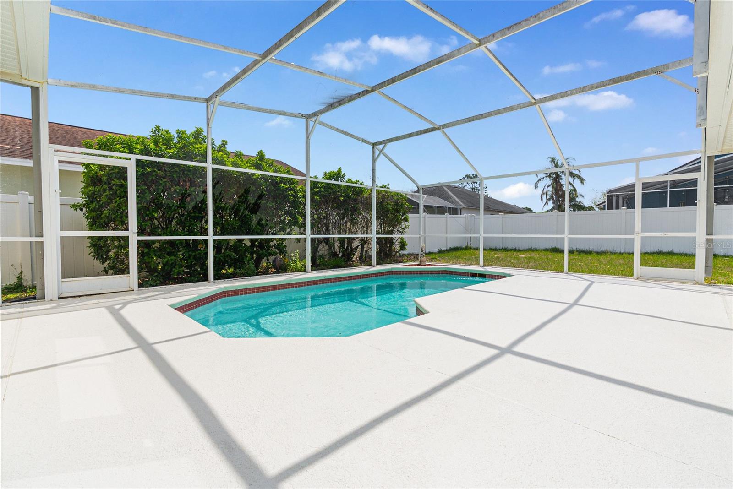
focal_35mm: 16
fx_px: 326
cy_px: 244
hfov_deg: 96.7
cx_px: 366
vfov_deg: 73.8
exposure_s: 1/8000
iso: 400
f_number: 8
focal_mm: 16
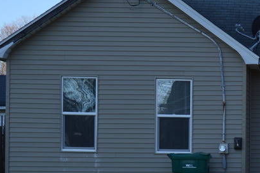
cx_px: 376
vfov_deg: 11.4
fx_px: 859
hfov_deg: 16.0
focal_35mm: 119
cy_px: 180
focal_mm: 20
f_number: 8
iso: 100
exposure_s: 1/250
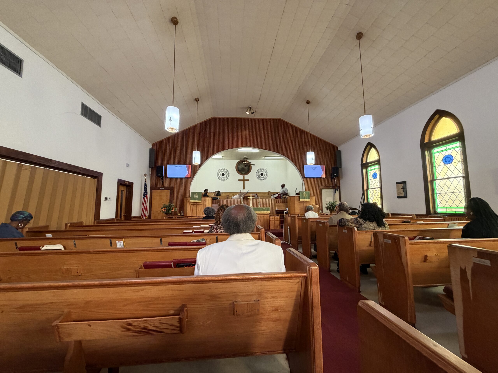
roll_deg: +0.9
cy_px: 186
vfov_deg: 85.7
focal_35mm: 14
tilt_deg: +6.6
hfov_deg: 102.1
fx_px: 201
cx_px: 249
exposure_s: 1/60
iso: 320
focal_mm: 2.22
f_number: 2.2
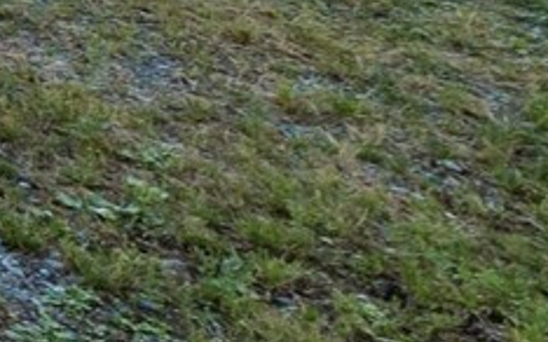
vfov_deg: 9.3
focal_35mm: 111
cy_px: -683
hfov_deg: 10.5
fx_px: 1657
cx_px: -1226
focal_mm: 10
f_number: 9
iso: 100
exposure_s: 1/50
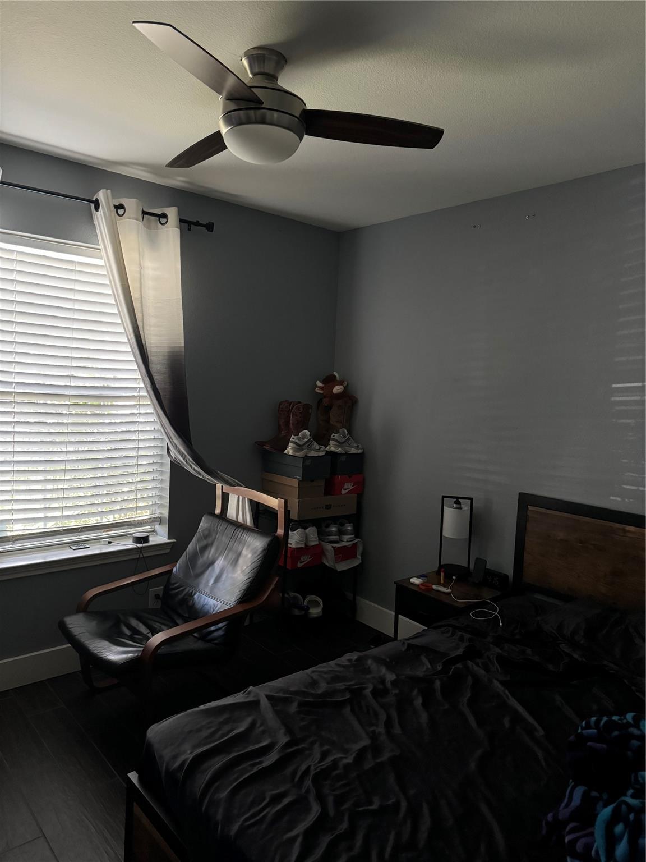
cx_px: 323
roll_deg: -1.7
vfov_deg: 71.6
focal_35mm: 24
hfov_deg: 56.8
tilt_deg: -4.8
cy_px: 431
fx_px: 597
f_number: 1.78
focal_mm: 6.76
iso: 1000
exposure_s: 1/38
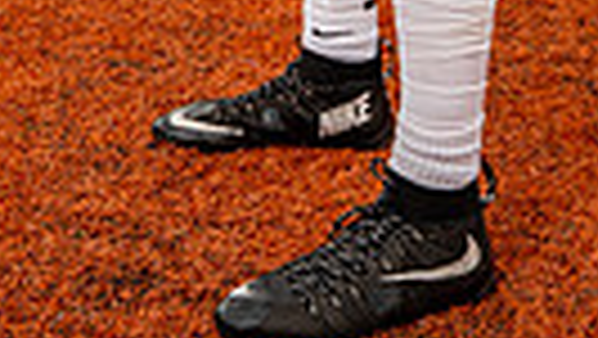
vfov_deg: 10.0
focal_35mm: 103
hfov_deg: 20.7
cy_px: -532
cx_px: 369
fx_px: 1634
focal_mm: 29
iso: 100
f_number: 5.6
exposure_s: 1/250
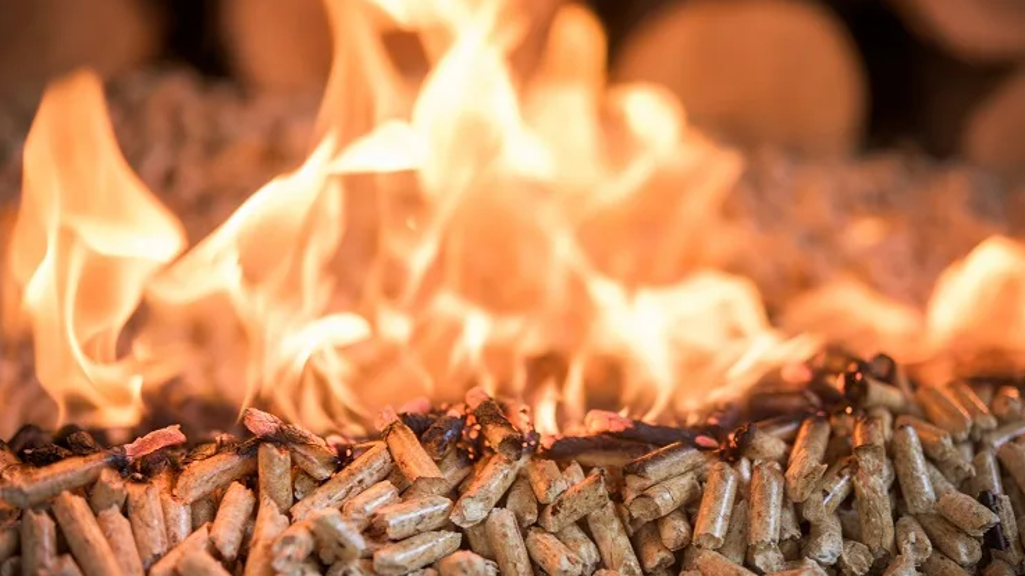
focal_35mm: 64
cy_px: 301
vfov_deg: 18.8
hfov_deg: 32.8
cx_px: 510
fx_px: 1739
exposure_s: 1/400
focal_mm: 60
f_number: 3.5
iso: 200
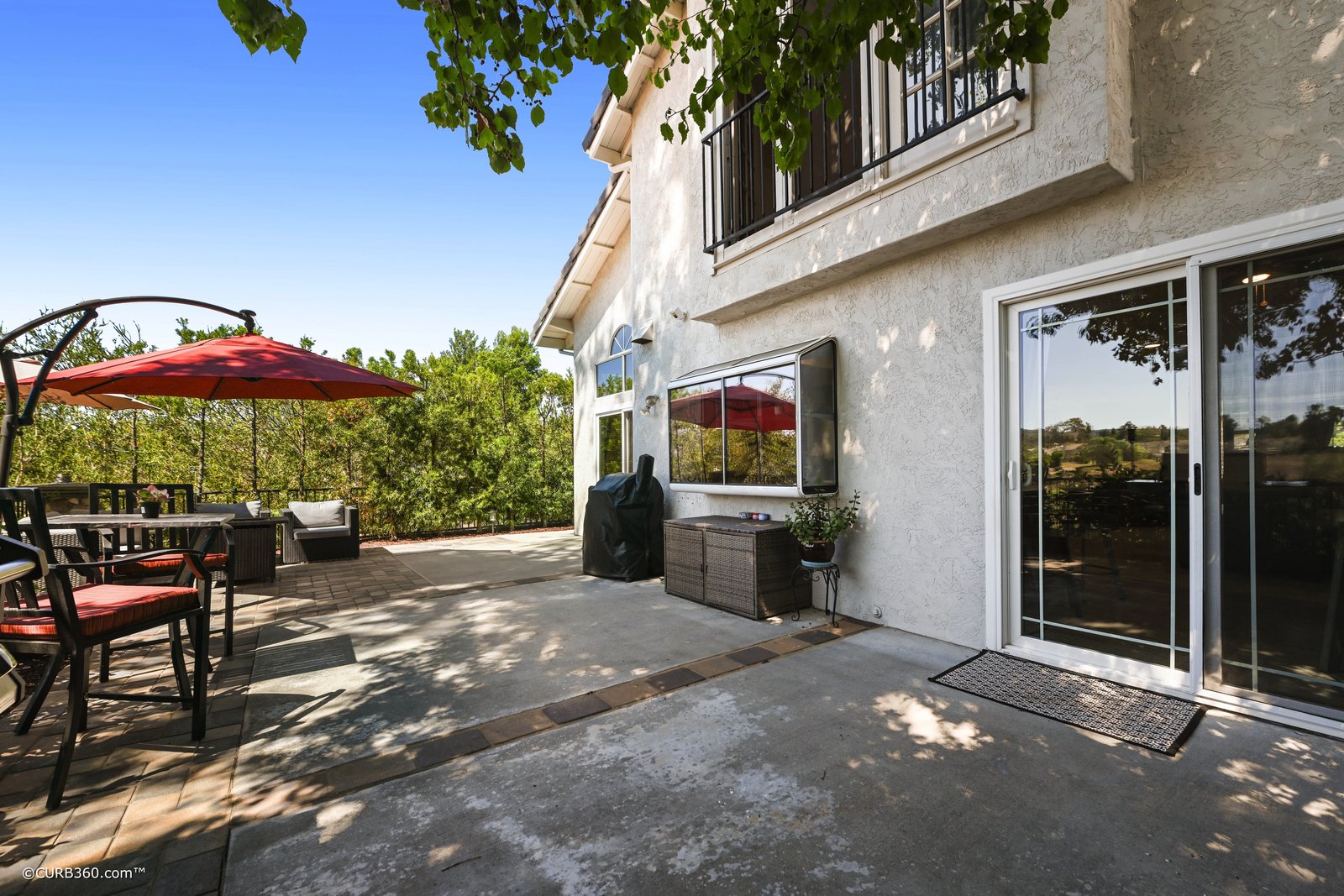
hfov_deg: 104.2
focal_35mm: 14
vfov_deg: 81.2
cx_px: 672
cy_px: 448
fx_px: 523
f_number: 6.3
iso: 100
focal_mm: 14
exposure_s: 1/125
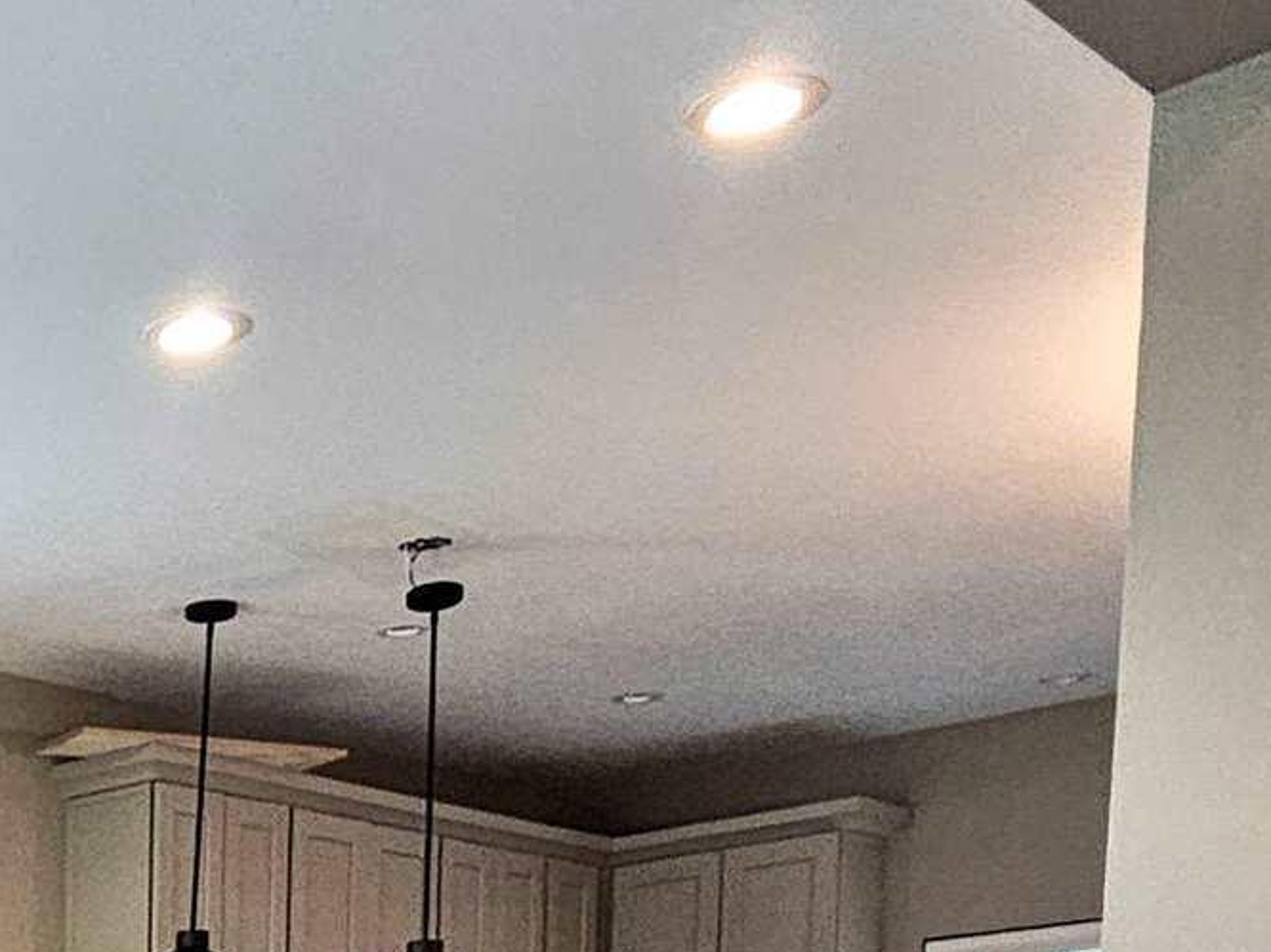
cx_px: -401
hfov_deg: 26.9
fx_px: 2202
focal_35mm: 60
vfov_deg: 19.3
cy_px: 1648
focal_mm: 2.2
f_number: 2.2
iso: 64
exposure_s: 1/60
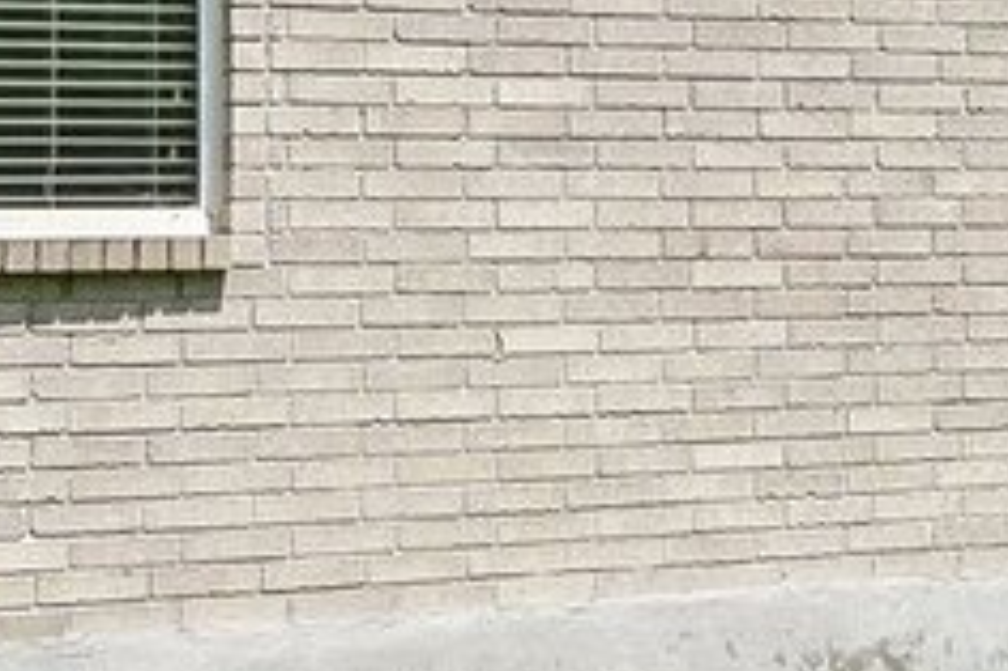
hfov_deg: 17.7
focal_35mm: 110
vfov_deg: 11.4
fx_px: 3078
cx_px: 1213
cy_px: -615
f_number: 8
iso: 400
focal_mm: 16
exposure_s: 1/500
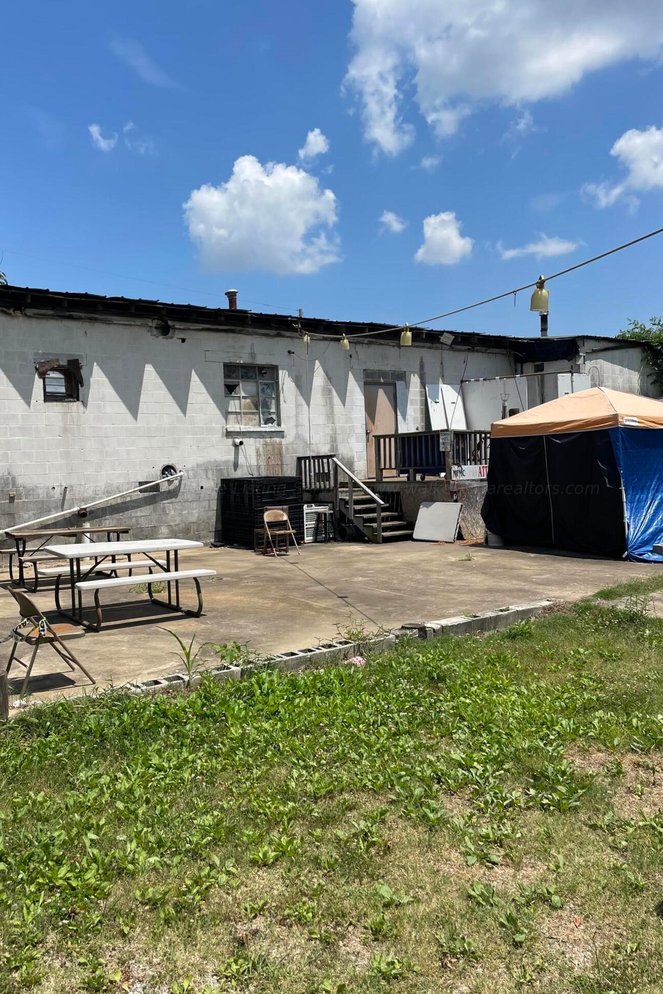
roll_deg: +1.0
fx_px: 773
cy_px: 489
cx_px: 294
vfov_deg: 65.5
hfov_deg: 46.3
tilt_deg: +0.7
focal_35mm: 28
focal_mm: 4.2
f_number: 1.6
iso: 32
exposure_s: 1/4831
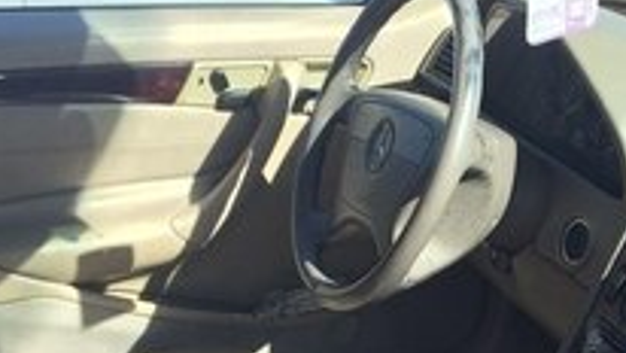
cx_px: 498
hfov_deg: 27.3
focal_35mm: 76
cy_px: 484
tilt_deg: -34.0
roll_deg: -0.9
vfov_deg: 15.0
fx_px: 1262
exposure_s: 1/805
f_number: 2.2
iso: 32
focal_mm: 4.15
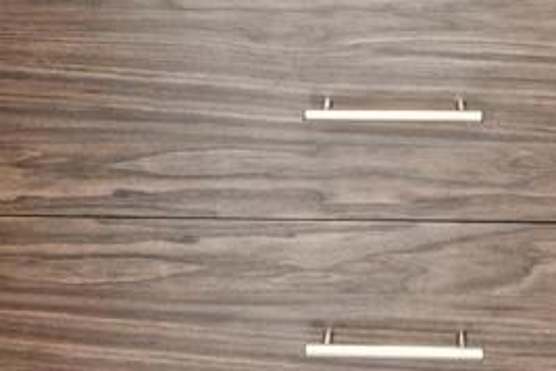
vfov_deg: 12.6
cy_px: -448
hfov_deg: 22.5
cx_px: 396
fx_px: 1390
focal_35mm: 90
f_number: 9
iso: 250
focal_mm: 16
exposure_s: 1/3.33
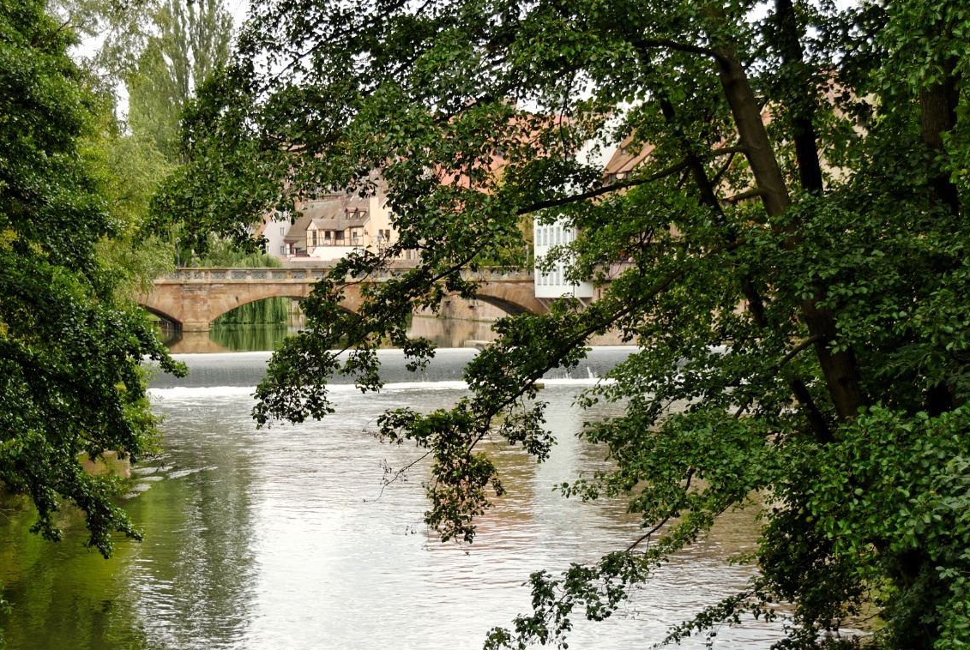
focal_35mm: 63
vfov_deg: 21.6
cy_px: 369
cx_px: 441
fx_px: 1700
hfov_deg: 31.8
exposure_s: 1/125
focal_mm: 36
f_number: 5
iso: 100
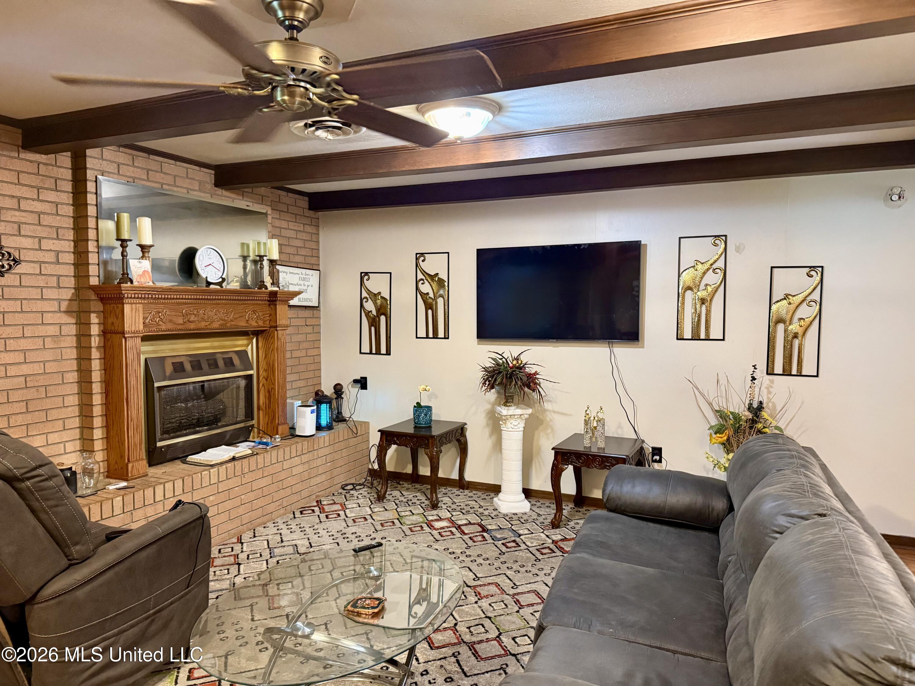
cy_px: 343
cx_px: 458
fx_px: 634
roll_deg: -0.1
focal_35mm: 24
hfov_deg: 71.6
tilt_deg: -2.4
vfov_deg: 56.8
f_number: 1.78
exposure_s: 1/60
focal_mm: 6.76
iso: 640
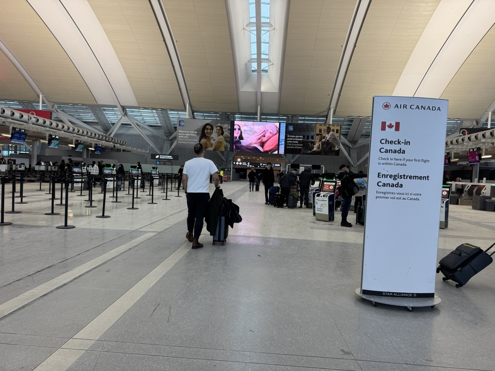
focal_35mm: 24
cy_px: 186
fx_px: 343
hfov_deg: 71.6
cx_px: 248
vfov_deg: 56.8
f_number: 1.78
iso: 125
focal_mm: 6.76
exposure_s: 1/120
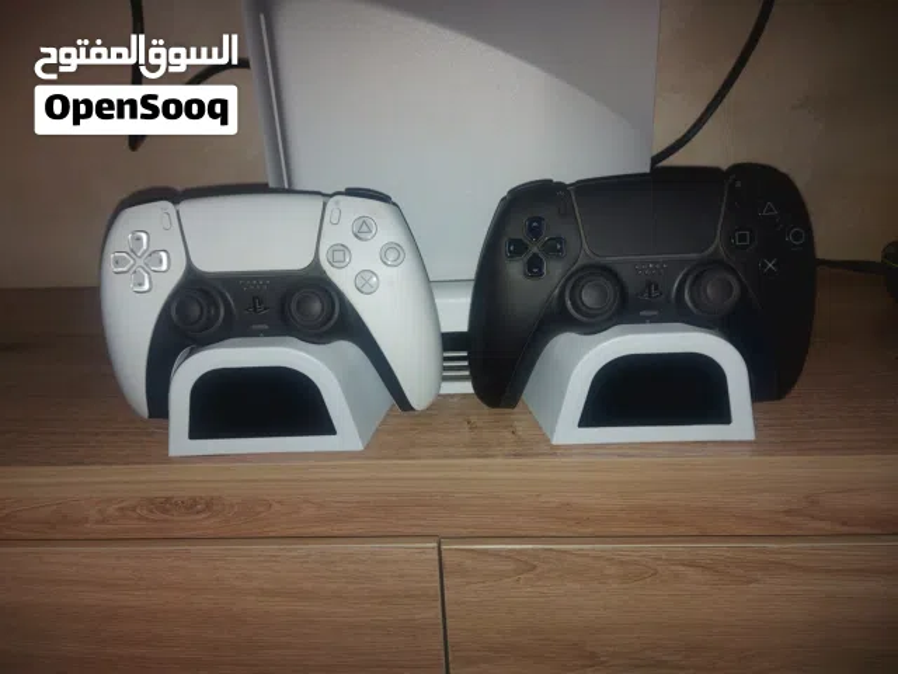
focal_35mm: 24
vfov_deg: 56.8
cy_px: 337
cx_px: 449
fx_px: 623
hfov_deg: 71.6
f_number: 1.8
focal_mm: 5.23
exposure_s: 1/50
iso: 50
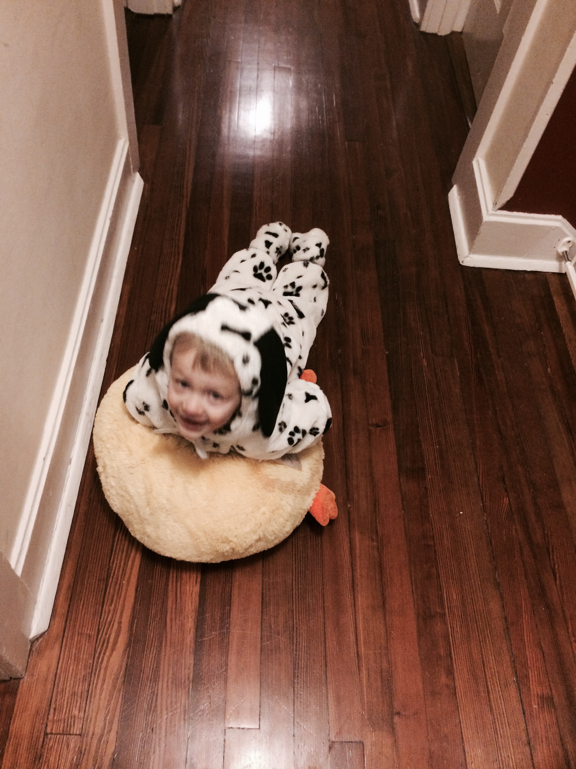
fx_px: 643
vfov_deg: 61.7
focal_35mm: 29
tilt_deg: -55.5
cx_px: 288
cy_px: 384
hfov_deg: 48.2
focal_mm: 4.15
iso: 320
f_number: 2.2
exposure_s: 1/15
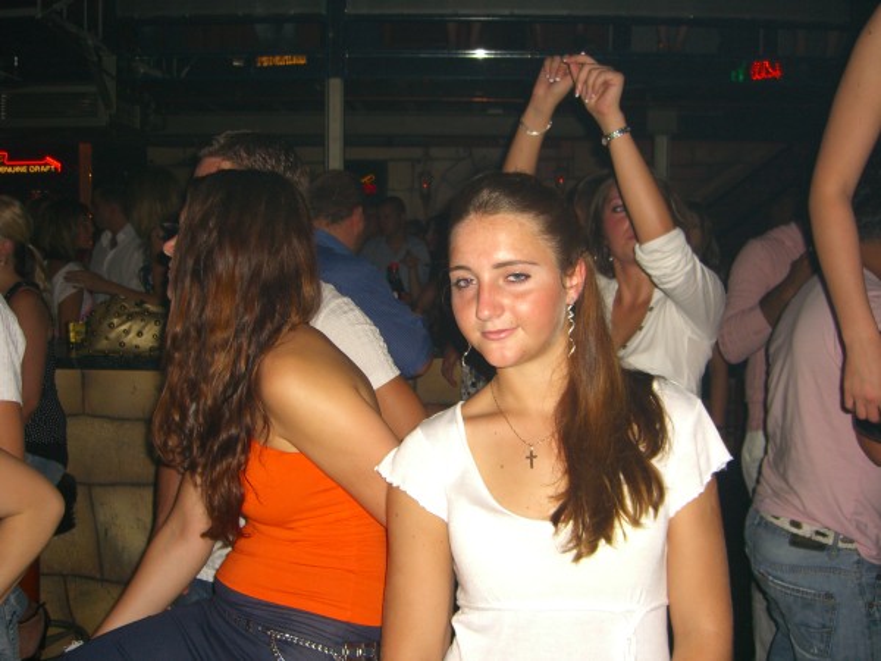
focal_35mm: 38
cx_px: 440
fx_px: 967
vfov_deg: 37.7
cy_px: 330
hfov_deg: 49.0
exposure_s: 1/60
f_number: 2.8
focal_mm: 7.9
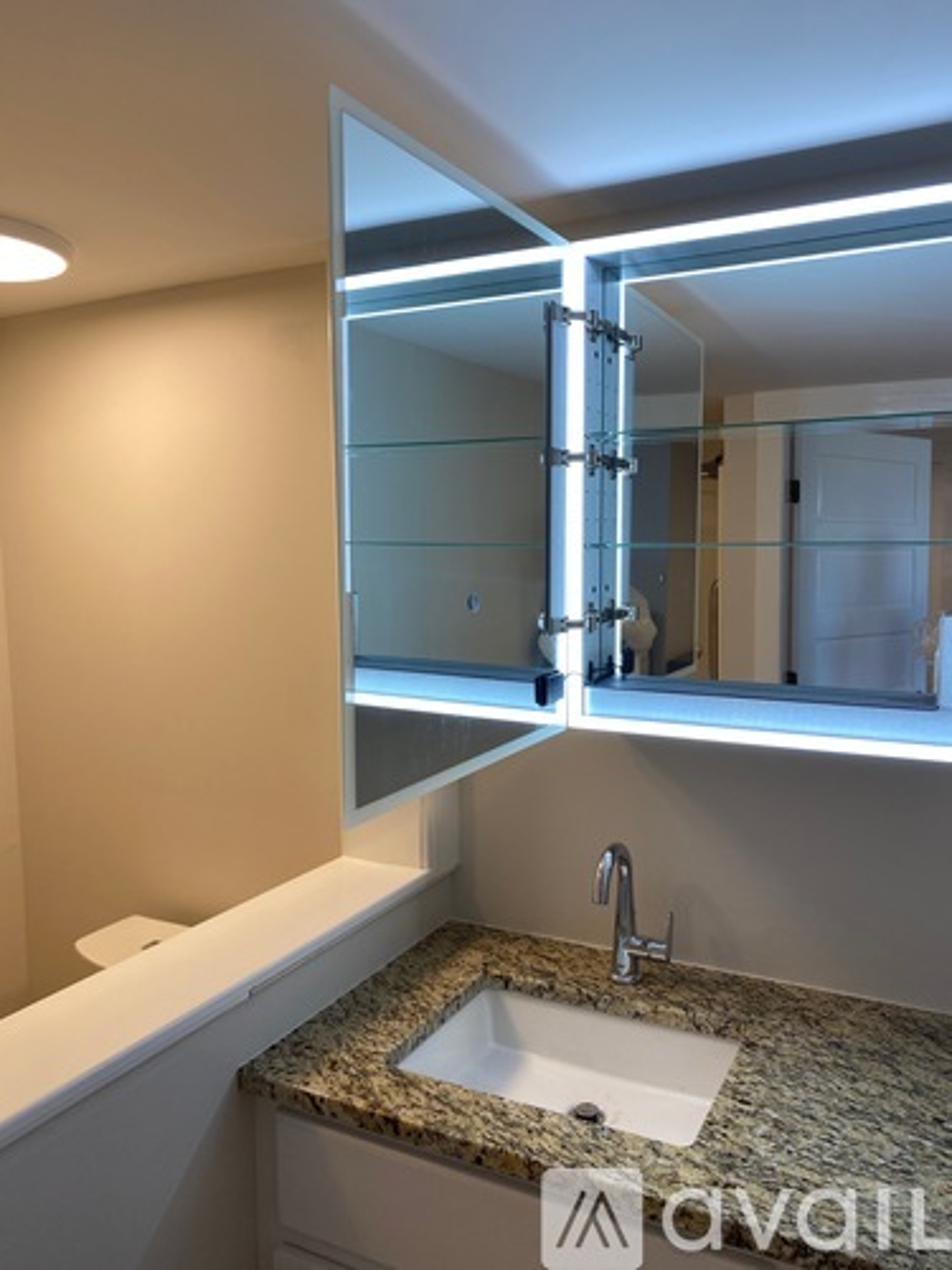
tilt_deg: -4.6
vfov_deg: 67.3
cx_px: 476
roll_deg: +1.1
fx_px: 953
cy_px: 635
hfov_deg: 53.1
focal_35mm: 26
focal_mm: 4.25
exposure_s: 1/120
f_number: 1.8
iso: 64
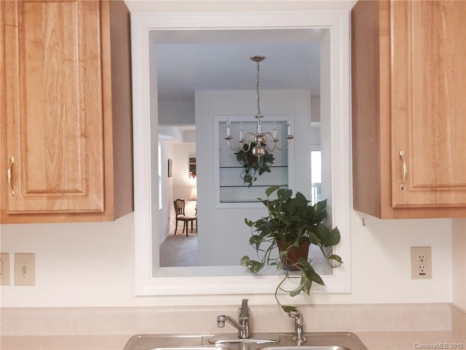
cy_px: 175
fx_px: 390
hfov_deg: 61.7
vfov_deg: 48.2
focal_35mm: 29
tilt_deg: -1.4
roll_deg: +0.0
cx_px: 233
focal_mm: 4.15
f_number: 2.2
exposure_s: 1/30
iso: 100
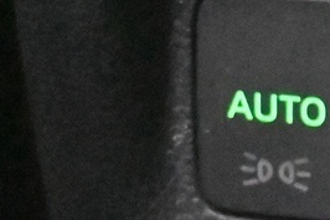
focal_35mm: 252
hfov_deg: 7.5
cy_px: 208
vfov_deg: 5.4
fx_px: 2304
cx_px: 868
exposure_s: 1/40
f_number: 4.5
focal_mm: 27.5
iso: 28800
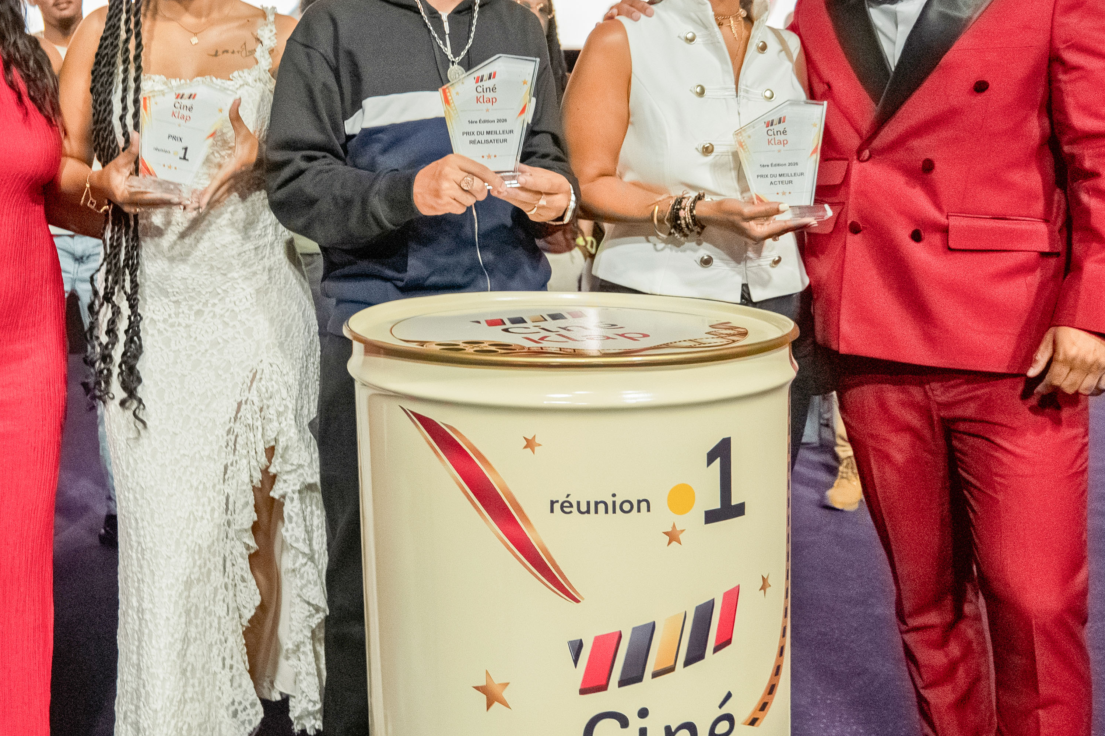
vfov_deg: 32.6
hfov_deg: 46.9
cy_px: 155
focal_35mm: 40
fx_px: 1228
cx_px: 290
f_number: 3.5
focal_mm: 20
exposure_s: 1/30
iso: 20000
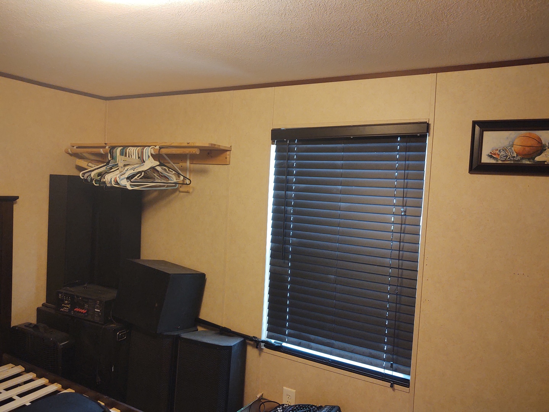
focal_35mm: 27
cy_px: 206
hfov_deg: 65.3
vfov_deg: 51.4
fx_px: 428
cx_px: 274
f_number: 1.7
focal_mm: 4.75
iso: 284
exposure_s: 1/40
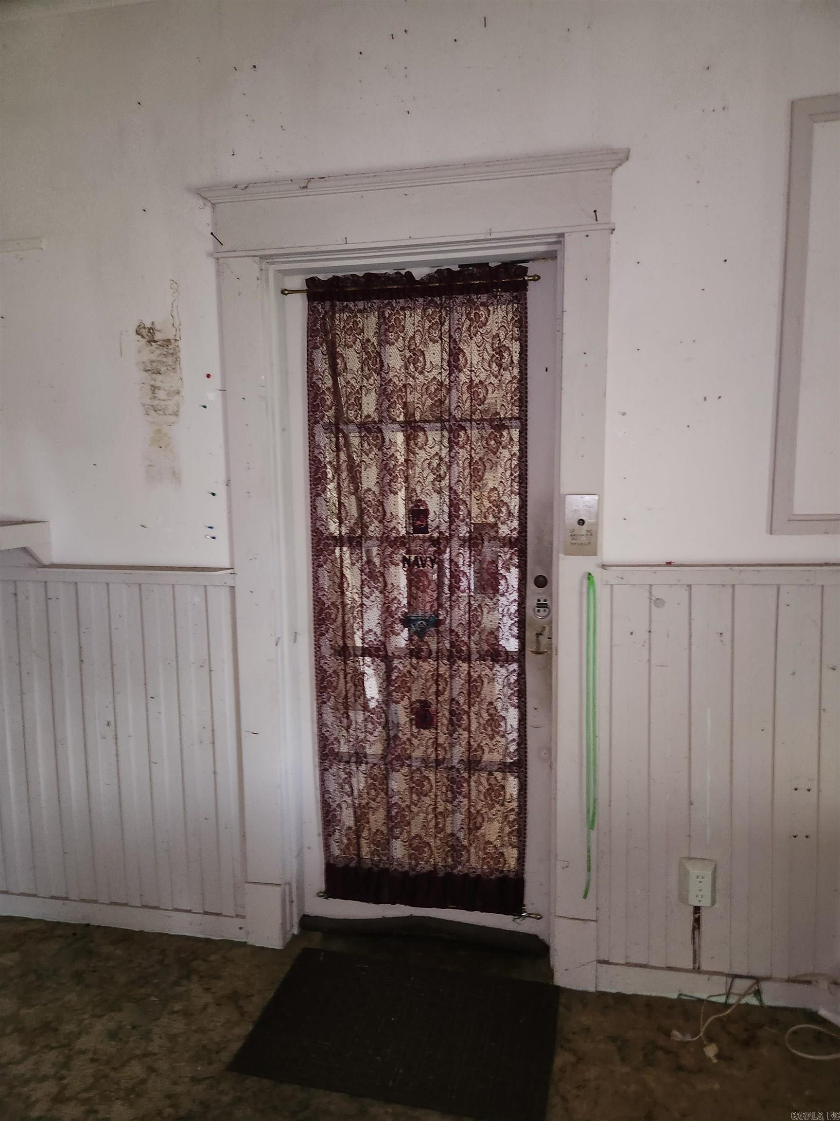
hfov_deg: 58.9
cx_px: 420
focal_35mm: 23
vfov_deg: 73.9
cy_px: 560
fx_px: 744
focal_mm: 5.4
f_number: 1.8
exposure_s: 1/8
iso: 320
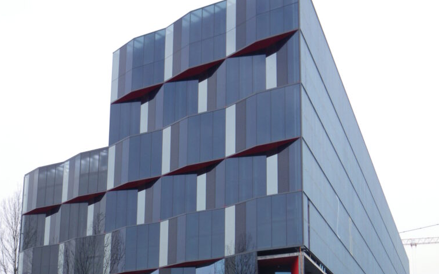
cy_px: 235
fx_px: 718
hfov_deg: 34.0
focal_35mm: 60
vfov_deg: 21.3
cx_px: 218
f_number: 4.2
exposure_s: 1/80
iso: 64
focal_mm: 7.5
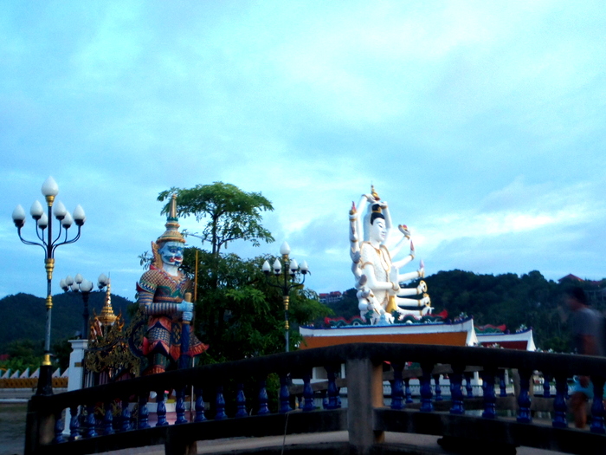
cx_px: 303
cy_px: 228
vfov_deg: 39.7
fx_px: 630
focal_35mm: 36
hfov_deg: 51.4
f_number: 4.1
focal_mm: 6.53
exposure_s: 1/6
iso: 100
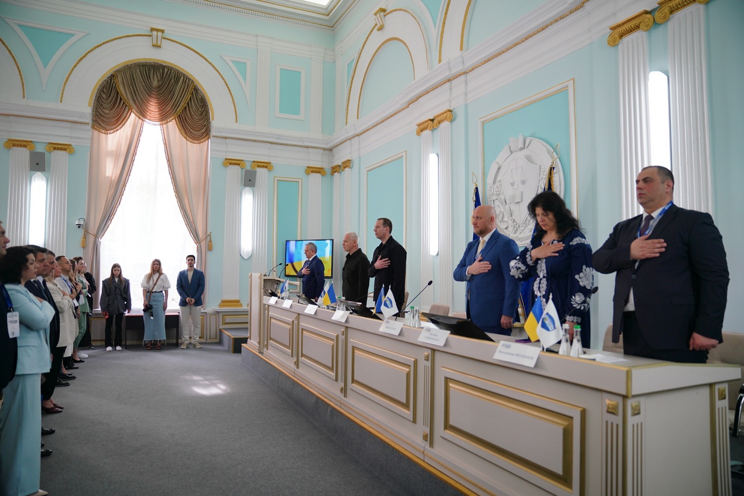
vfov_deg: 53.1
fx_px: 496
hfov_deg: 73.7
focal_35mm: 24
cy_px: 248
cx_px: 372
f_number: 2.8
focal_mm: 24
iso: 800
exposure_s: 1/200
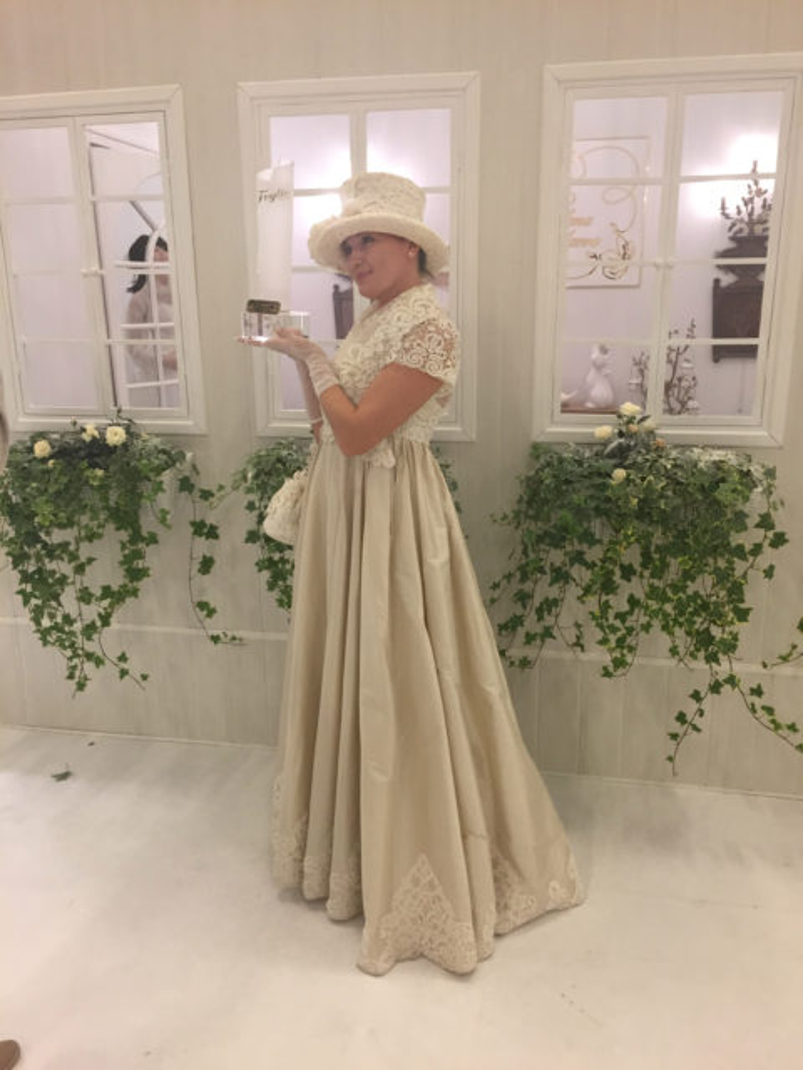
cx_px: 402
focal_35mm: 29
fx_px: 897
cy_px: 535
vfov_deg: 61.7
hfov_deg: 48.2
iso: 64
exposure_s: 1/33
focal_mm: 4.15
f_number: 2.2
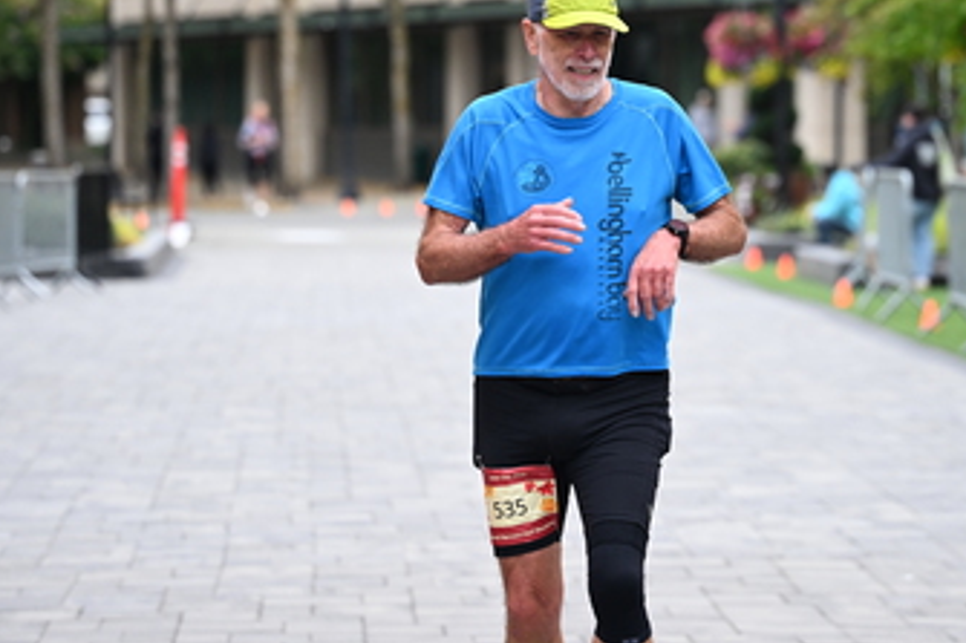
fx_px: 4452
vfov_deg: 8.3
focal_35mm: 166
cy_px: 189
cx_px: 568
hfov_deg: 12.4
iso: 640
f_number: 2.8
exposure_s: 1/1600
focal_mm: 101
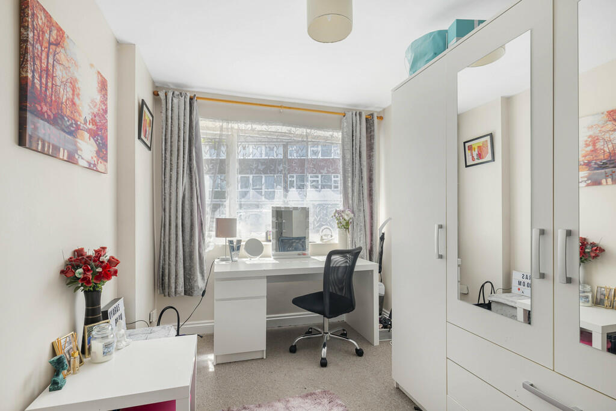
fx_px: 274
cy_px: 206
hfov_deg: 96.7
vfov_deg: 73.8
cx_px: 308
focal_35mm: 16
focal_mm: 16
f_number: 8
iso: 200
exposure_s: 1/13
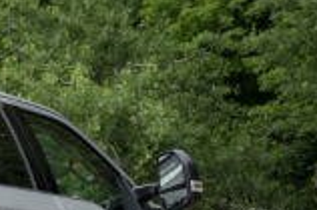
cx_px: -225
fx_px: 1962
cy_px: 297
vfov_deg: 6.1
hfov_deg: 8.9
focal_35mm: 223
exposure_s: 1/200
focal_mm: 55
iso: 200
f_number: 8
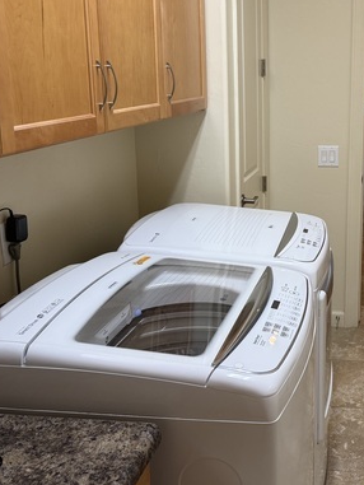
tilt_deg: -10.2
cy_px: 182
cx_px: 325
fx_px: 589
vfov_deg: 44.4
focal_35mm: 42
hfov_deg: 32.7
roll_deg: -0.7
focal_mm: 6.76
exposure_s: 1/120
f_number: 1.78
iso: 160
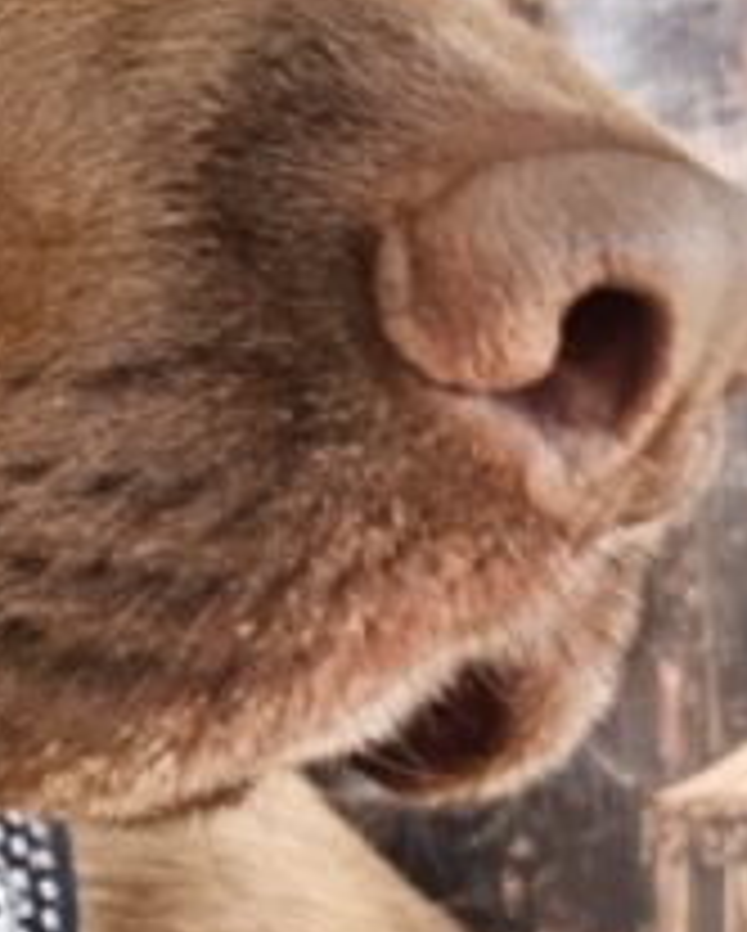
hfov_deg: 13.0
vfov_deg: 17.2
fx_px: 3063
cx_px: -464
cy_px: 738
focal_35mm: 111
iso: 160
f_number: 1.8
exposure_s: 1/180
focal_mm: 5.4
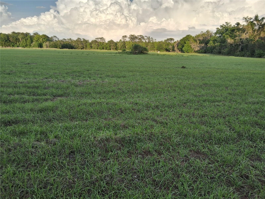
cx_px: 132
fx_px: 199
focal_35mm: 26
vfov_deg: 53.1
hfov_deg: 67.3
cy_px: 100
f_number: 1.8
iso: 25
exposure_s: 1/121
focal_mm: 3.98
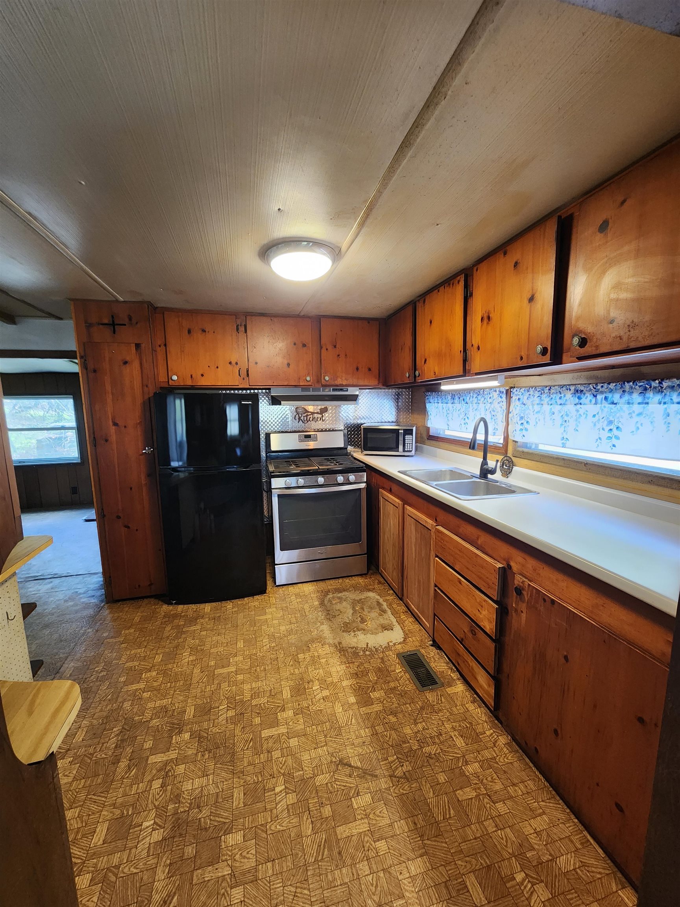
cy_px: 454
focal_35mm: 13
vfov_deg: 106.2
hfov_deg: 89.9
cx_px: 340
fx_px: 340
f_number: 2.2
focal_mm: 2.2
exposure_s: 1/60
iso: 320
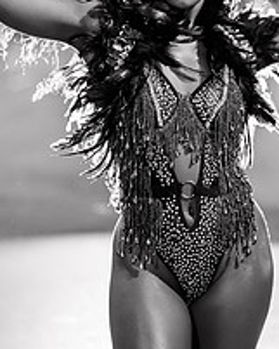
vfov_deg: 17.9
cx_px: 191
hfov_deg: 14.6
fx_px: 1083
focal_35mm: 105
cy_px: 10
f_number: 1.2
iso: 2000
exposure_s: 1/320
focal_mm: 50
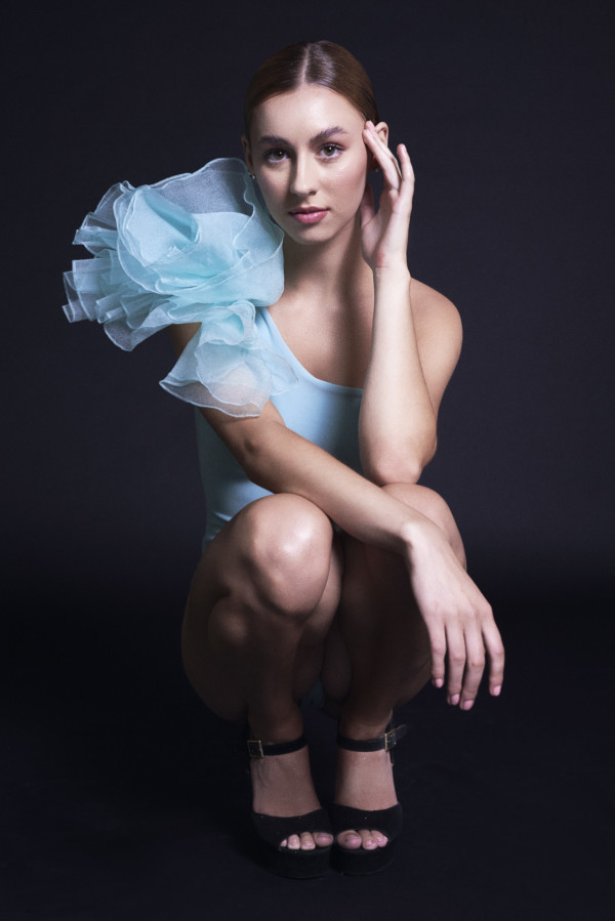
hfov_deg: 27.0
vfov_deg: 39.6
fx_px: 1280
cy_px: 460
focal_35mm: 50
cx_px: 308
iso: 100
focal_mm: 50
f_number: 5
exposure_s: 1/125
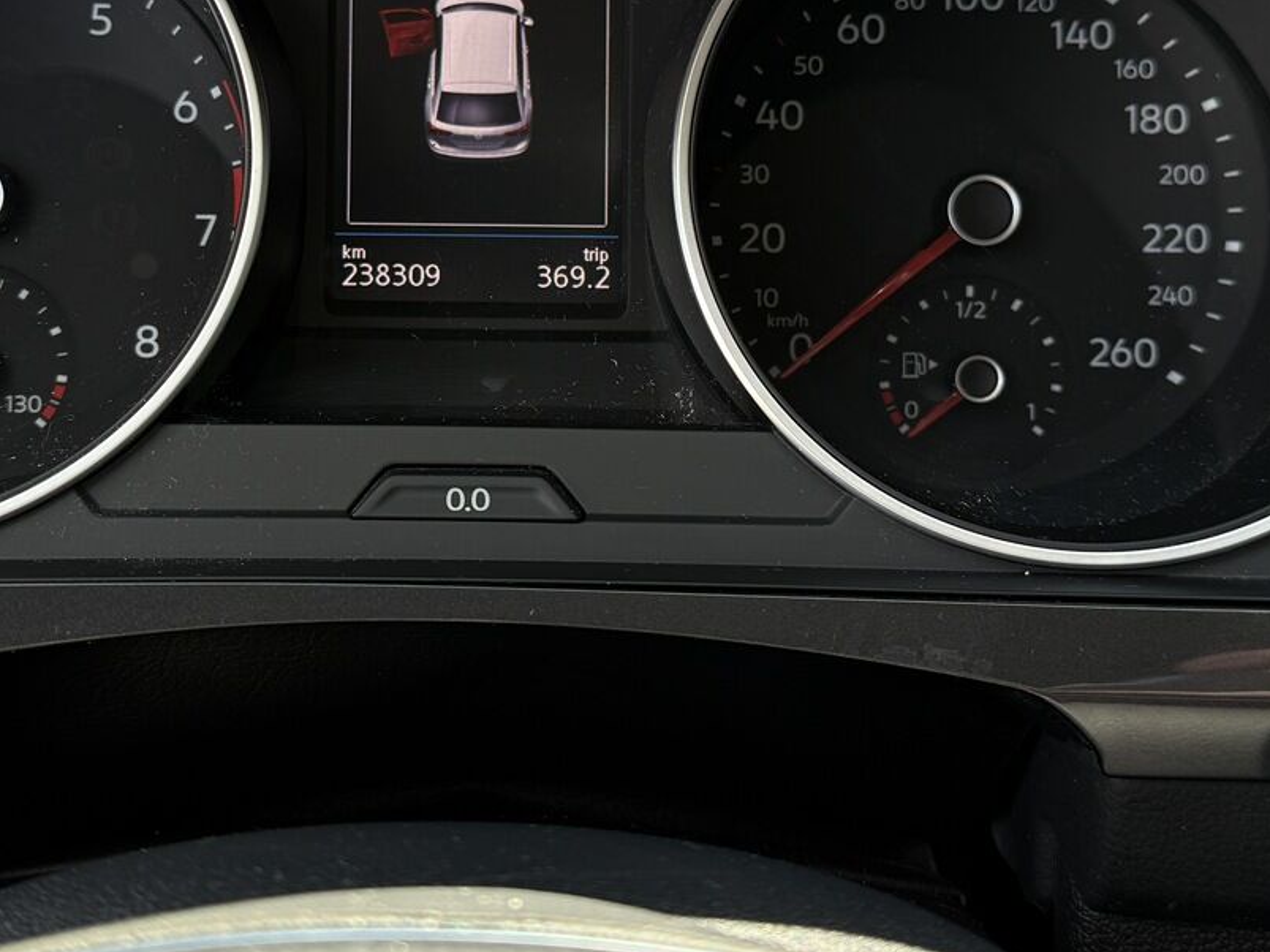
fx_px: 1871
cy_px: 274
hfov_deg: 37.4
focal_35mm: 51
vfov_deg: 28.3
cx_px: 539
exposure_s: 1/387
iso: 100
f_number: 1.78
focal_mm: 6.76
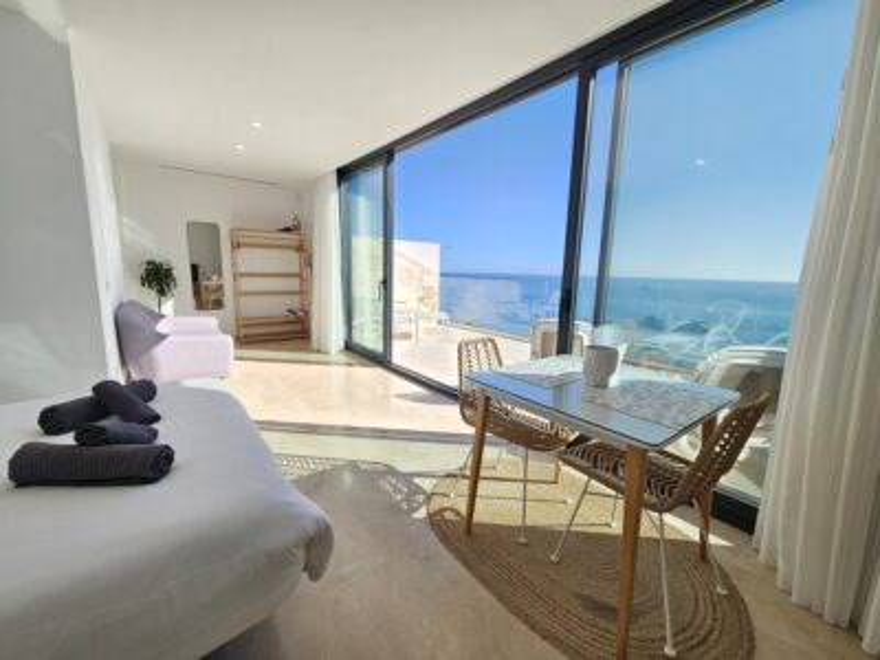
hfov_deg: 106.2
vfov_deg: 89.9
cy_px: 330
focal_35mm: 13
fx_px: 330
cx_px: 440
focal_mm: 2.2
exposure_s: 1/1000
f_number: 2.2
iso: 80
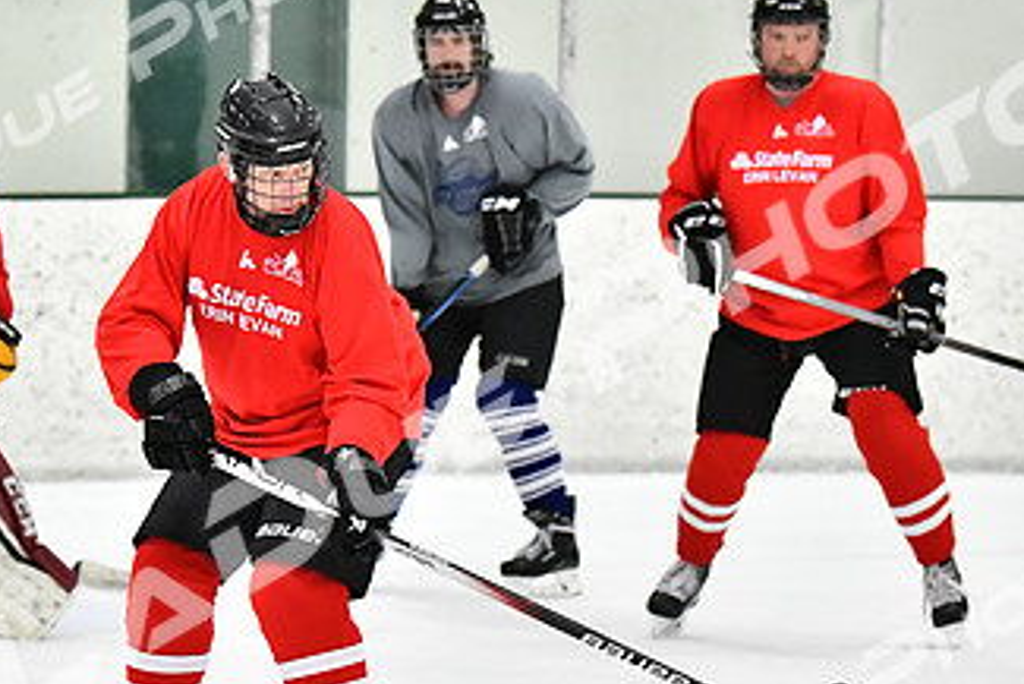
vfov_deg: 4.1
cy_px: 440
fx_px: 9530
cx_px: 397
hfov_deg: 6.1
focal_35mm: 335
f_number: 2.8
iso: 5000
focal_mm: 125
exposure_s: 1/1250
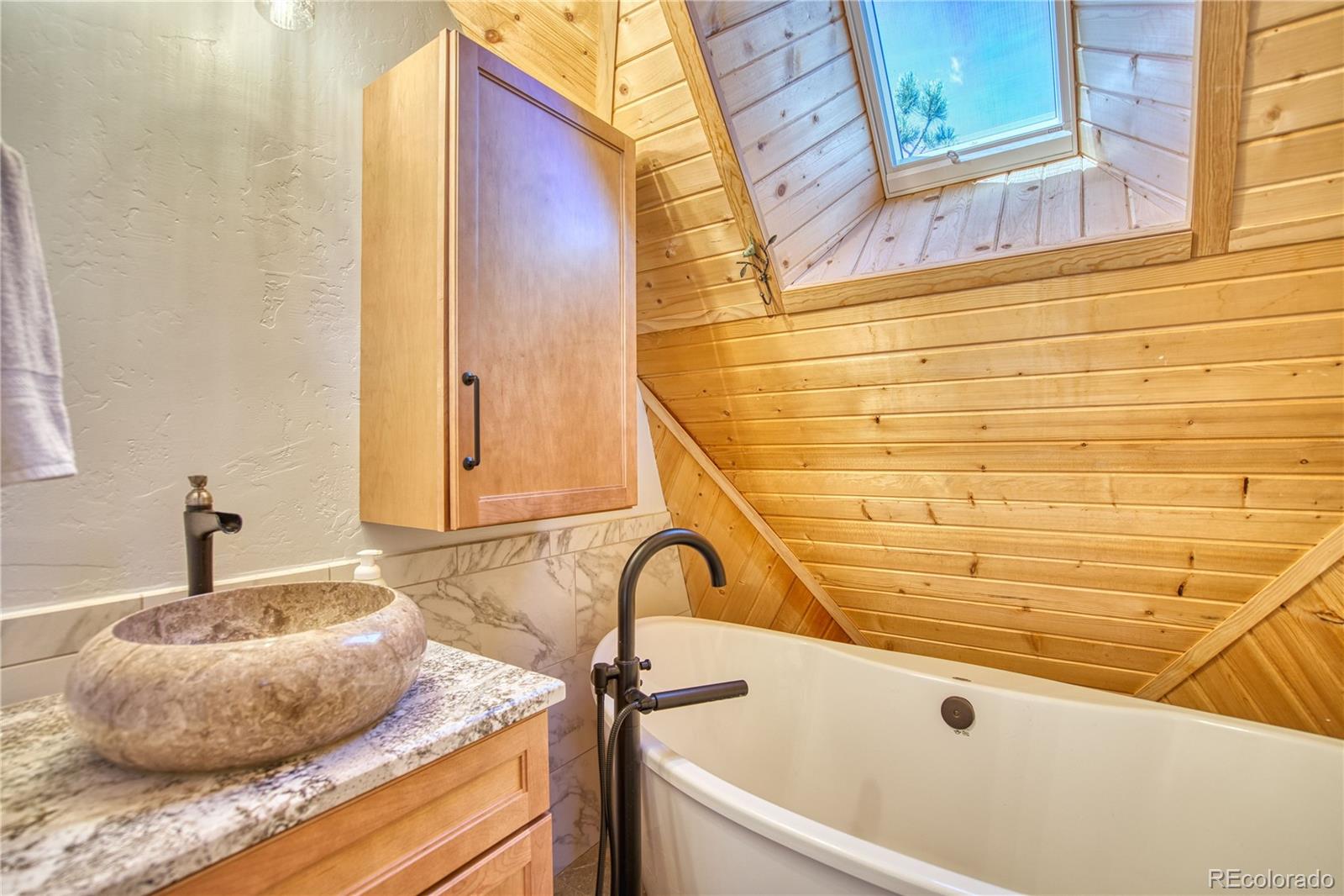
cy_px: 448
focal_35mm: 16
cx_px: 672
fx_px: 597
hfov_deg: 96.7
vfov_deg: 73.7
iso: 500
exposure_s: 1/20
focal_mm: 16
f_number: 4
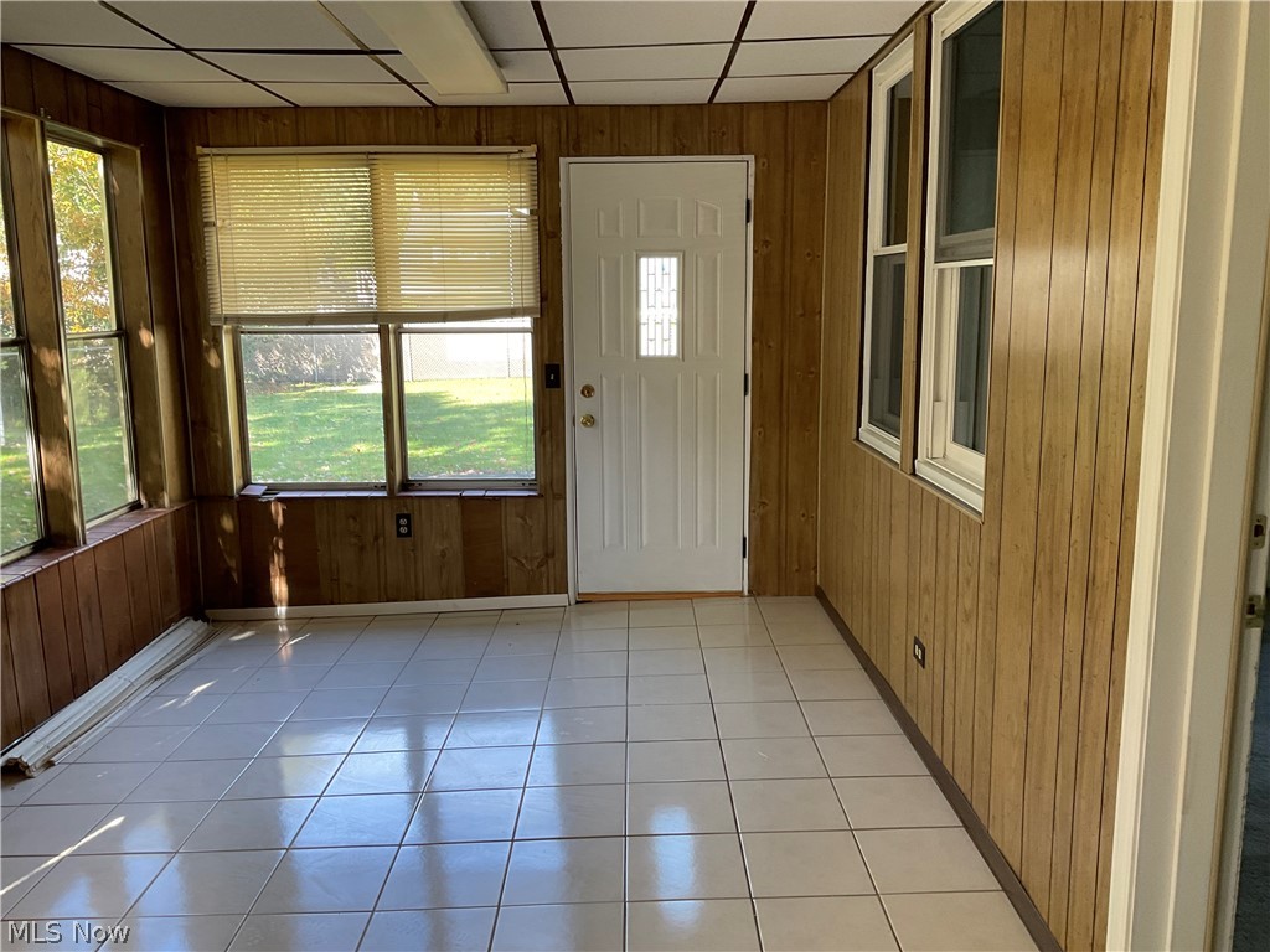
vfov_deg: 48.2
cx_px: 635
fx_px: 1064
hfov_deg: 61.7
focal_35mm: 29
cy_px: 476
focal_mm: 3
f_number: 1.8
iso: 64
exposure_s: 1/120
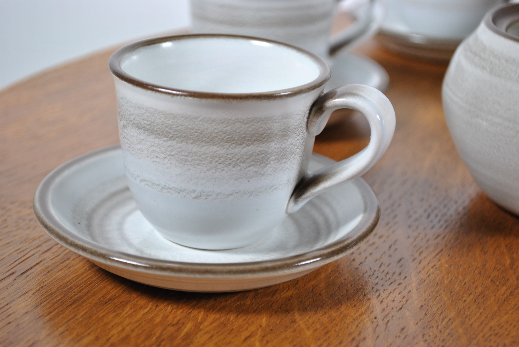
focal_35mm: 75
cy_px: 174
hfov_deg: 27.0
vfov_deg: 18.2
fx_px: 1083
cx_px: 260
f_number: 5.6
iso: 200
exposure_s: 1/30
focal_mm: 50
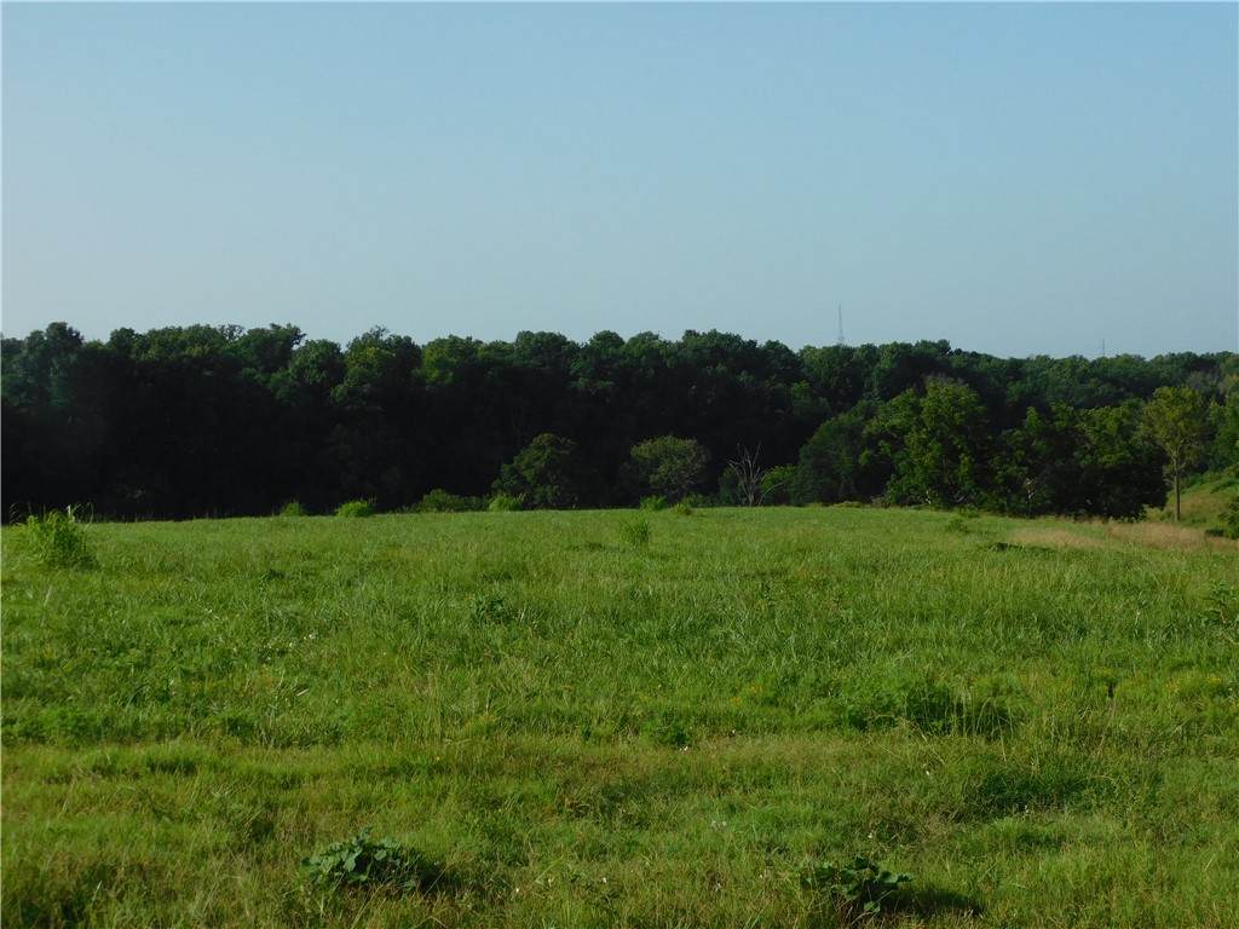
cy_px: 464
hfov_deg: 29.4
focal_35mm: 66
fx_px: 2362
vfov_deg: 22.3
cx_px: 620
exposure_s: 1/1000
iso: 125
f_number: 4.2
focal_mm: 11.7
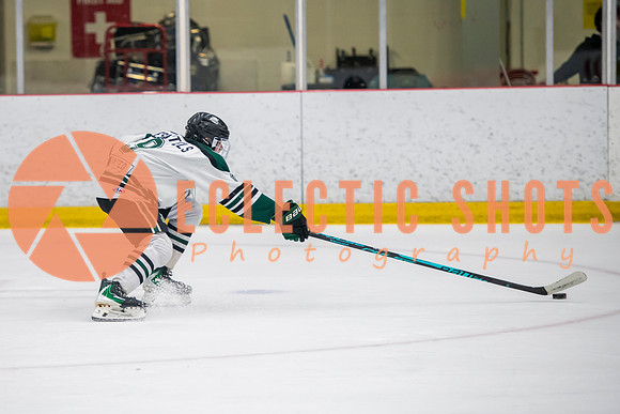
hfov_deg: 10.0
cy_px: 178
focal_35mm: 206
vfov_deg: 6.7
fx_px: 3546
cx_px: 208
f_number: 3.2
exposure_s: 1/640
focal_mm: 155
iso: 2000
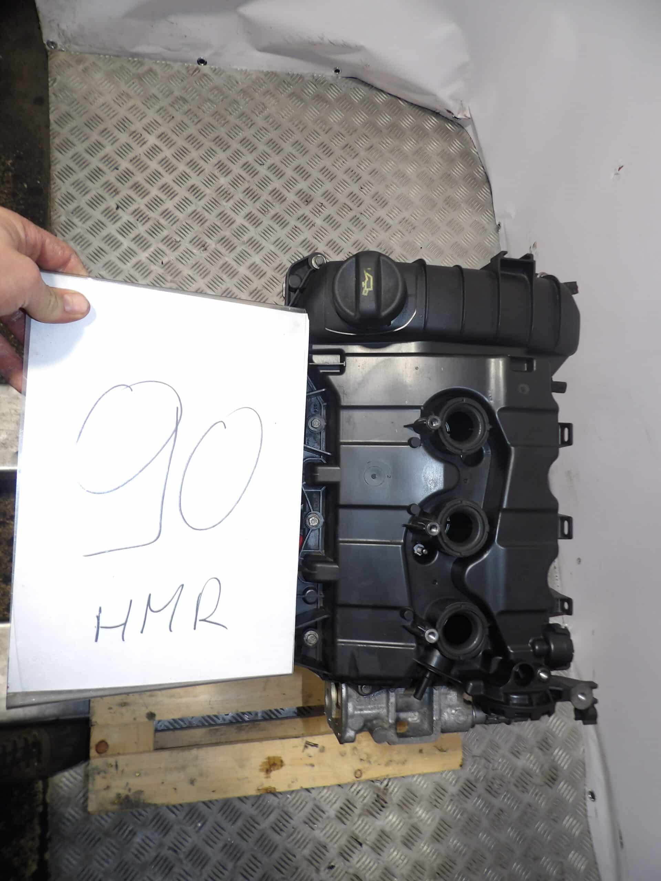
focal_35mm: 24
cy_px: 440
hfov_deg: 56.8
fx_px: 611
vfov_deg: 71.6
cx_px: 330
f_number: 2.8
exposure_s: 1/36
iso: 100
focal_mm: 4.3
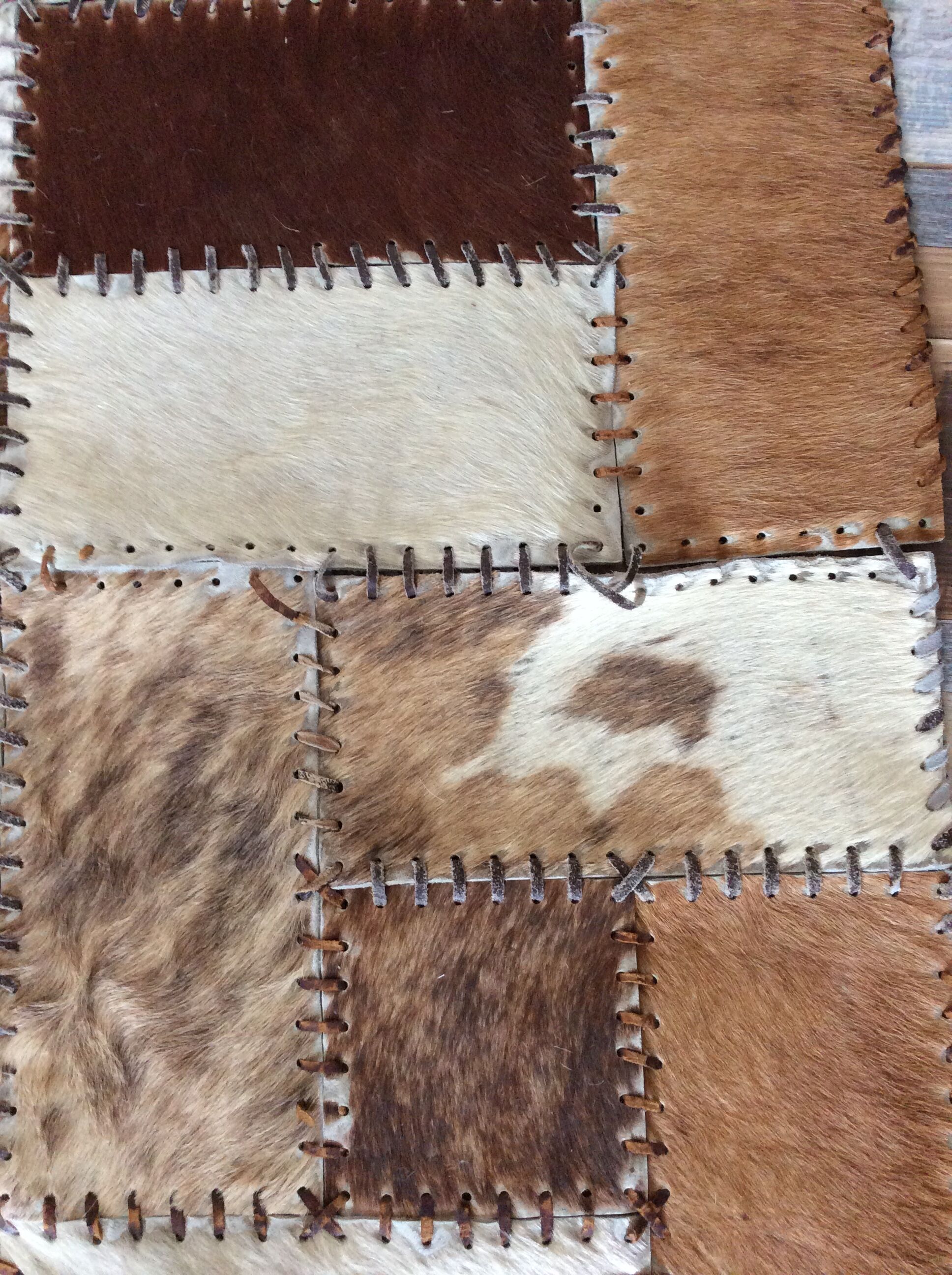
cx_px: 476
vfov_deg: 56.9
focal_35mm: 32
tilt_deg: -82.2
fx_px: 1177
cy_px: 638
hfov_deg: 44.1
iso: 160
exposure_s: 1/25
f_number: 2.4
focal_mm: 3.3
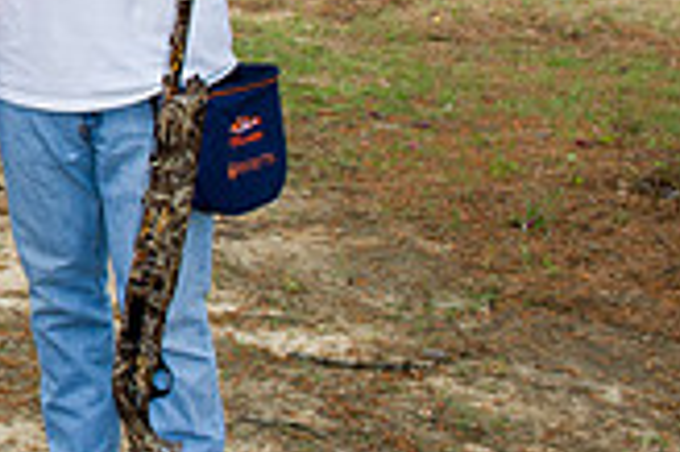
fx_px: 1736
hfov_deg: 19.2
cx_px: -365
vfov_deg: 14.6
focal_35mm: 92
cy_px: 4
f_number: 7.1
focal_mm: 26
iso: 400
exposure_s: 1/250
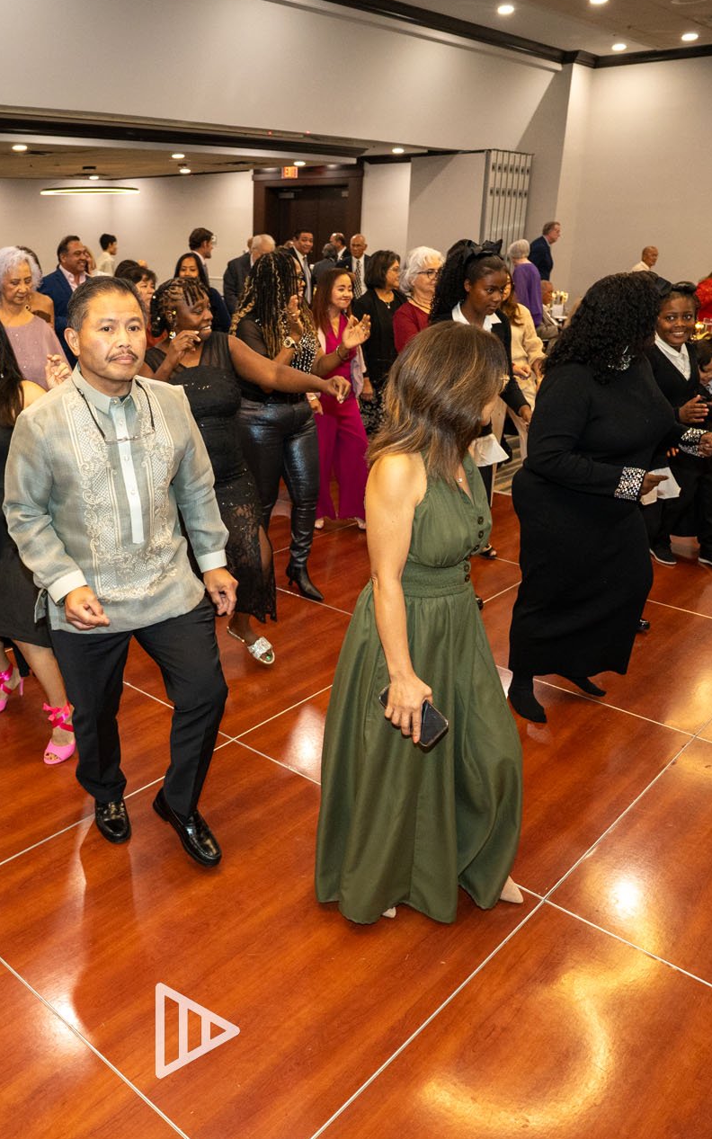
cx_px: 198
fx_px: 869
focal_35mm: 28
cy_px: 586
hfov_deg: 43.4
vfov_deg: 66.5
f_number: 3.2
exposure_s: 1/125
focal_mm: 17
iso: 1600
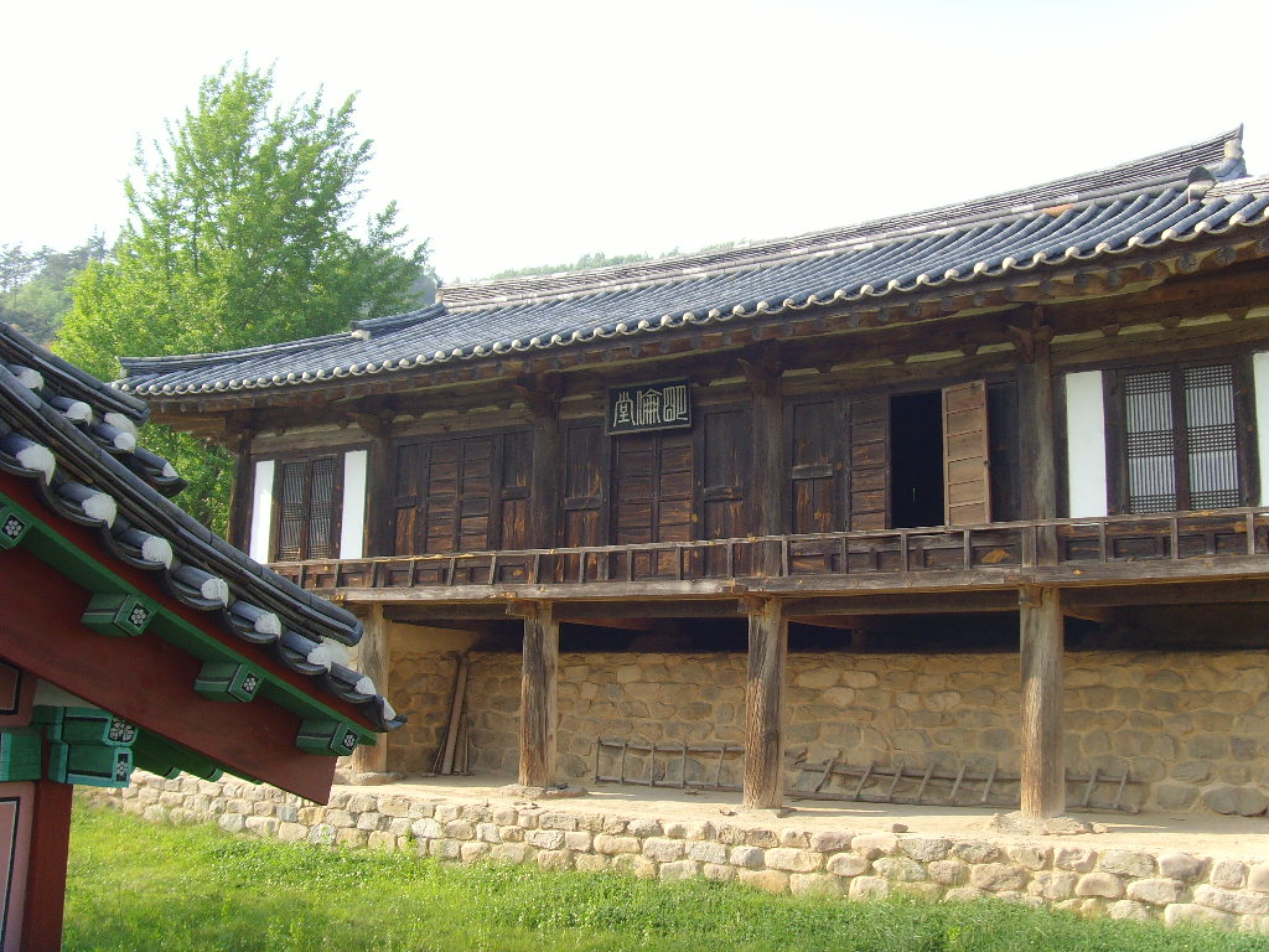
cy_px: 476
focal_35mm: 39
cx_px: 634
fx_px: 1430
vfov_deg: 36.8
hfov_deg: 47.9
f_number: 3.5
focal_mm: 6.6
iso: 80
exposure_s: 1/250
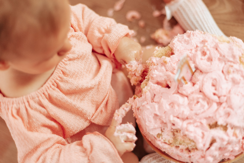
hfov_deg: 39.6
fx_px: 339
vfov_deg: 27.0
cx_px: 122
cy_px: 82
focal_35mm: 50
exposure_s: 1/320
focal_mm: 50
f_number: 1.8
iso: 500
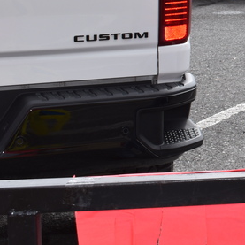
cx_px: 448
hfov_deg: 11.8
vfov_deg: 12.6
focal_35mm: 137
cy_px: -10
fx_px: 1094
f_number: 9
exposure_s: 1/200
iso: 100
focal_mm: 29
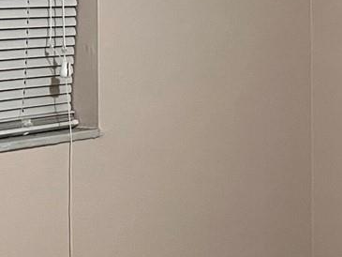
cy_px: -20
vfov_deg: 12.8
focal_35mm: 114
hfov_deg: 14.9
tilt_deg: -0.9
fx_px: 1127
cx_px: 630
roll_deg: +1.0
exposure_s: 1/60
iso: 250
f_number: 1.5
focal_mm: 5.7
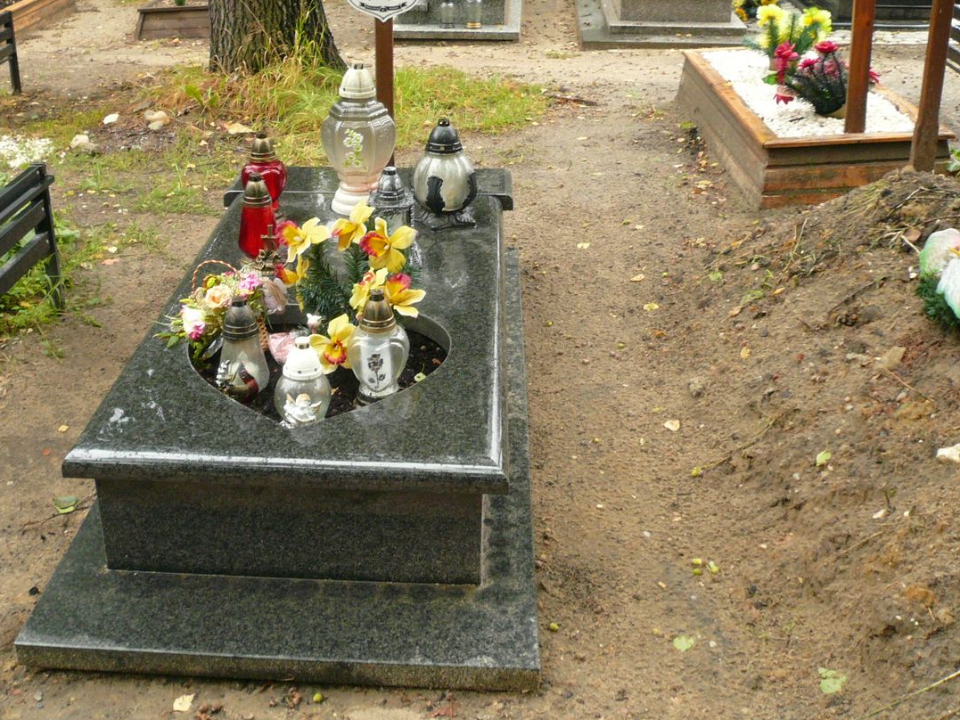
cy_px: 260
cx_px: 403
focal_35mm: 39
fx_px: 1082
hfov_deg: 47.7
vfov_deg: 36.6
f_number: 2.8
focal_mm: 4.6
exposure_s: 1/25
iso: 100
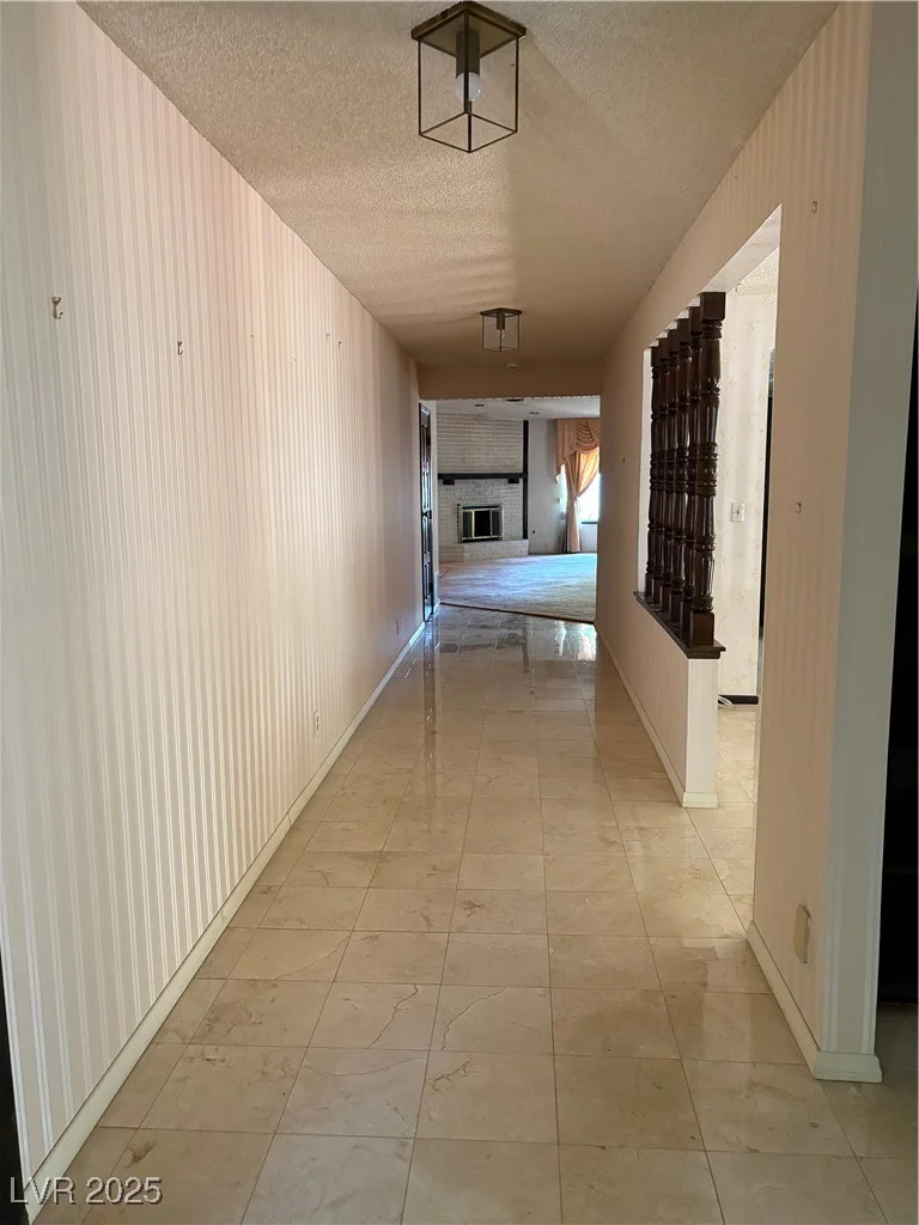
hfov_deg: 53.1
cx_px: 460
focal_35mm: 26
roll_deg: +1.1
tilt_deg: -7.0
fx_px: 920
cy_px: 612
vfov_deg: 67.3
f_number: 1.6
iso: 500
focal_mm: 5.96
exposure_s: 1/60
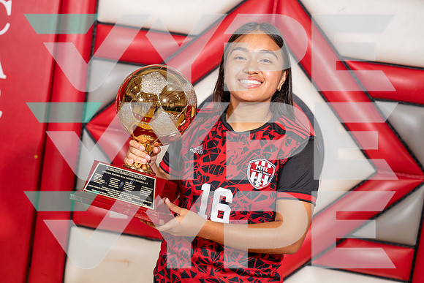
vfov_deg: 24.6
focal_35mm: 55
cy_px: 142
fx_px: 648
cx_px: 212
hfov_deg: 36.2
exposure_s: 1/250
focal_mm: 55
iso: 1000
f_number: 4
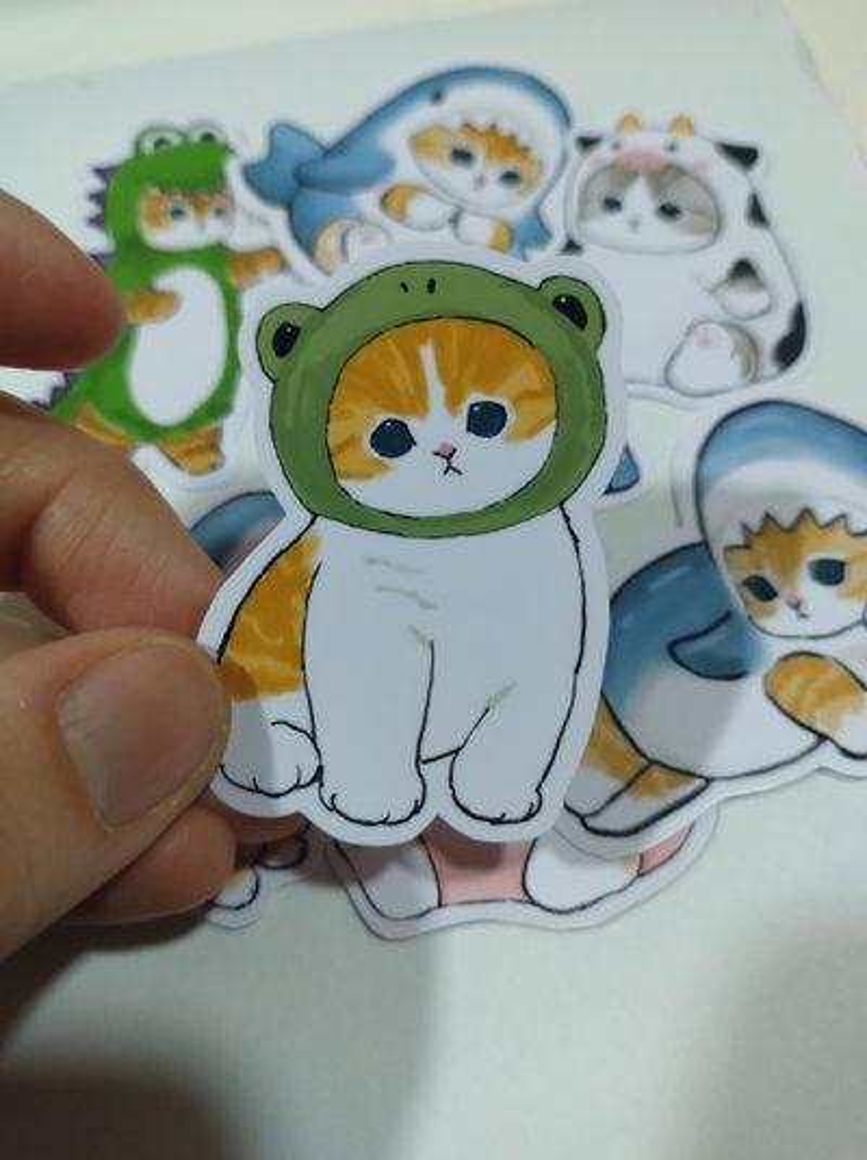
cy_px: 580
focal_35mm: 25
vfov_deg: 69.5
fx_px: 837
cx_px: 434
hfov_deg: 54.8
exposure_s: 1/33.3
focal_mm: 4.71
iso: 1950
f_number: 1.7
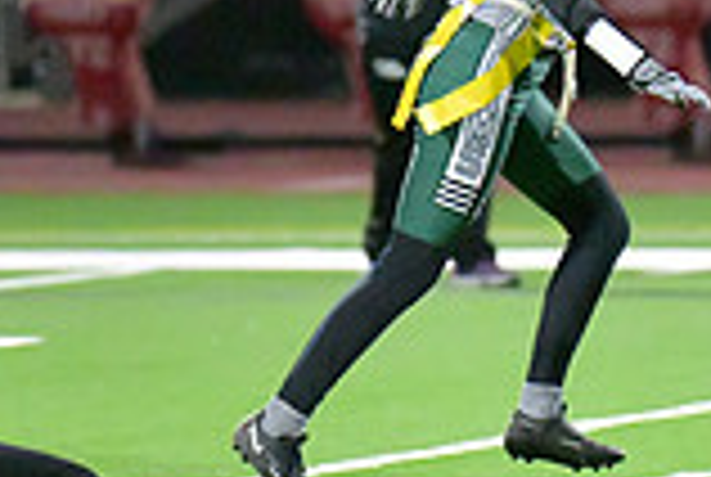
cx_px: 1156
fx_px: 15236
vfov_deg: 1.8
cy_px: 142
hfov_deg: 2.7
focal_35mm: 770
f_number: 2.8
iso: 25600
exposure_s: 1/3200
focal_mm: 210
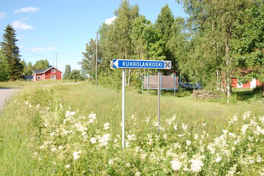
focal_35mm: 44
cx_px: 132
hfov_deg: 45.0
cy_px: 88
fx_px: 319
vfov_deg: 30.8
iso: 200
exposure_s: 1/800
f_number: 3.5
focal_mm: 29
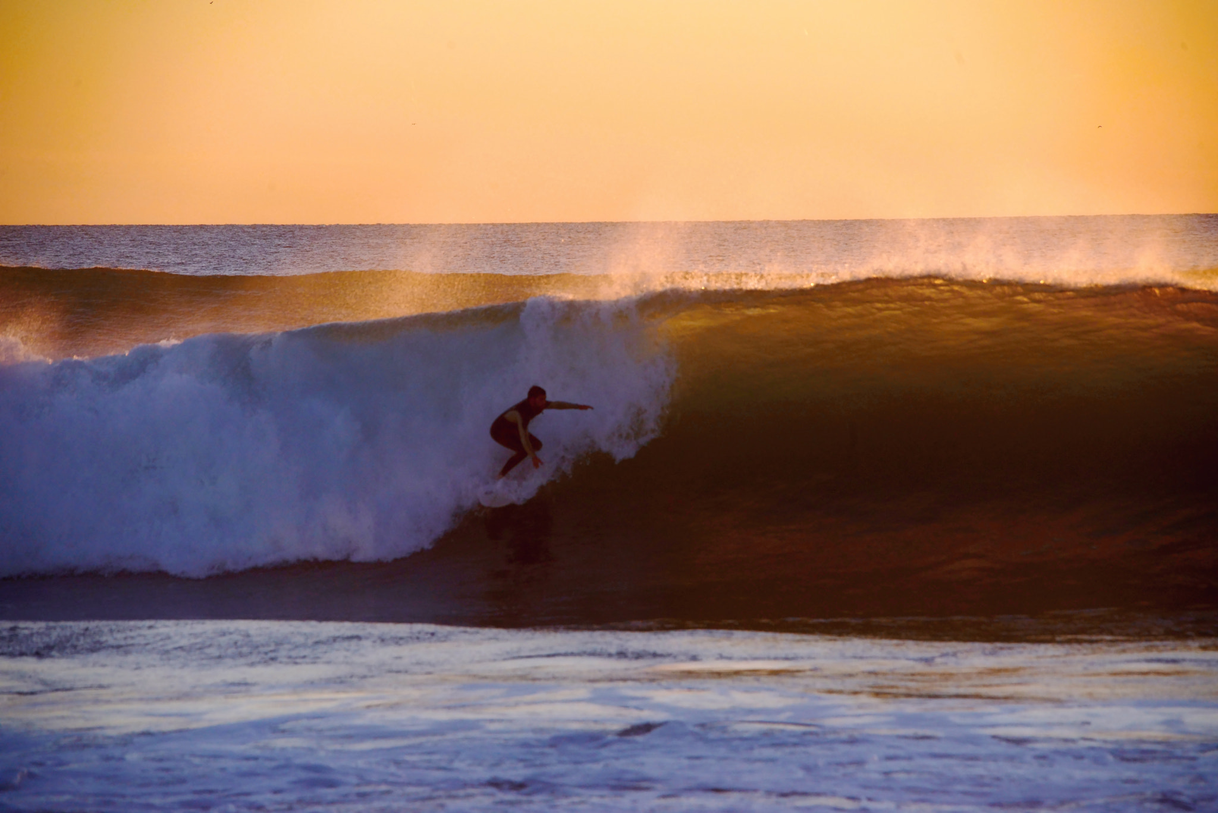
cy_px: 406
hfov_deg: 6.9
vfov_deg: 4.6
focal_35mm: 300
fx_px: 10153
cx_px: 609
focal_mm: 300
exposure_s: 1/1000
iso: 250
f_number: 11
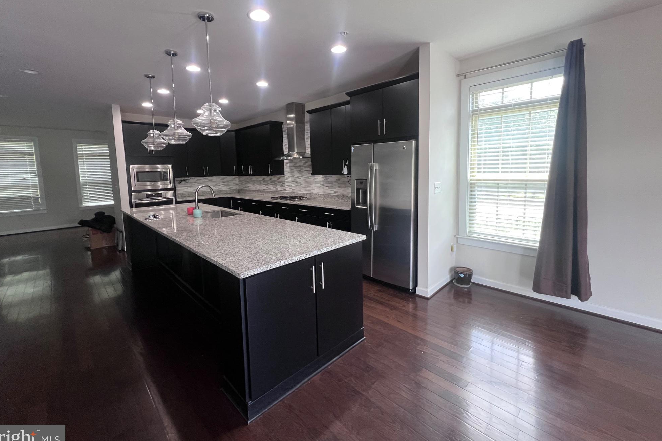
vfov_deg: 80.9
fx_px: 257
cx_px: 324
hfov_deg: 104.2
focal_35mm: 14
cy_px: 195
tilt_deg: -5.4
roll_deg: +1.3
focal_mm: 1.57
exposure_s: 1/99
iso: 250
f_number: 1.8
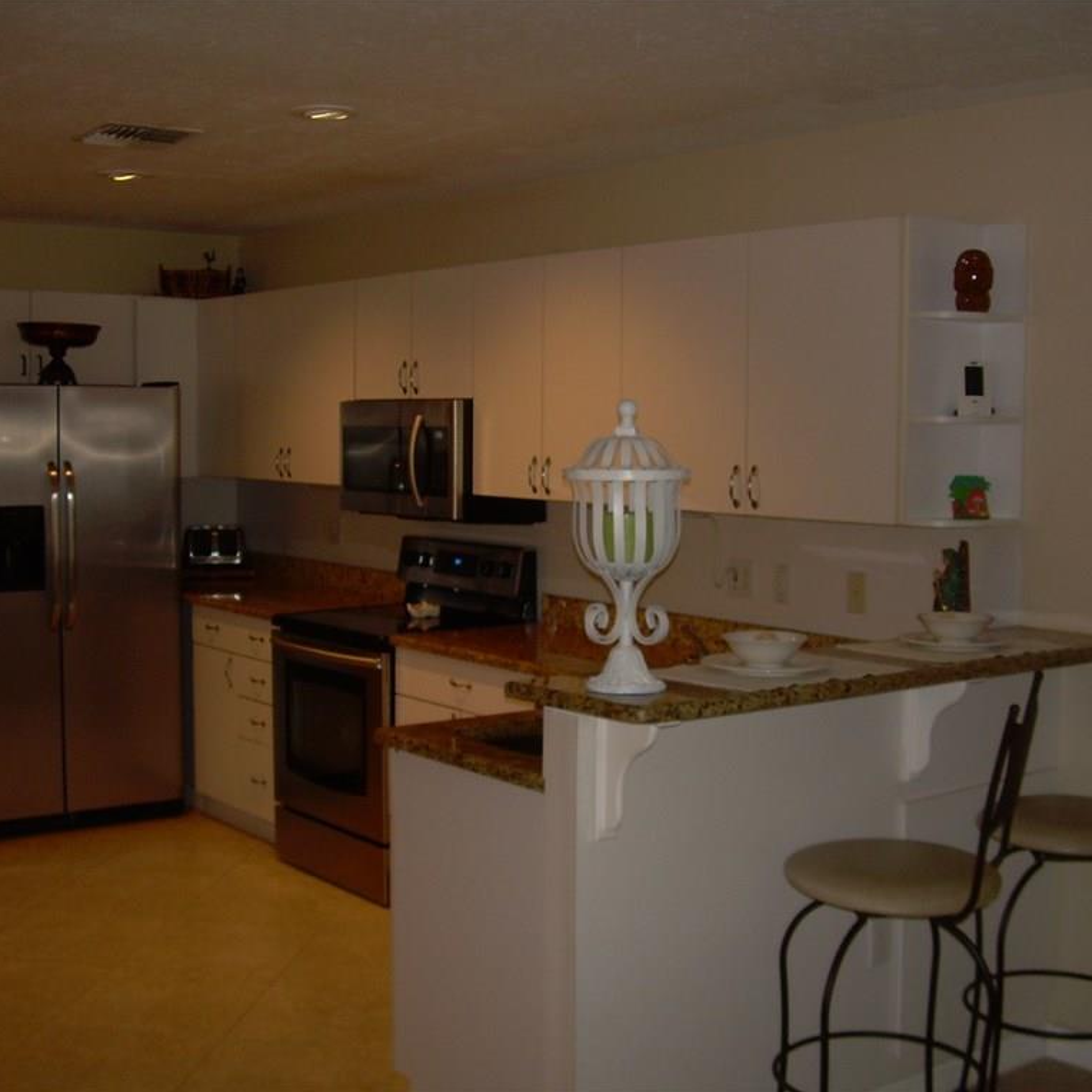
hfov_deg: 37.5
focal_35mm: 45
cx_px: 589
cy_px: 545
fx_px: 1606
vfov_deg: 37.6
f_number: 2.8
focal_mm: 6.3
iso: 50
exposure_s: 1/60
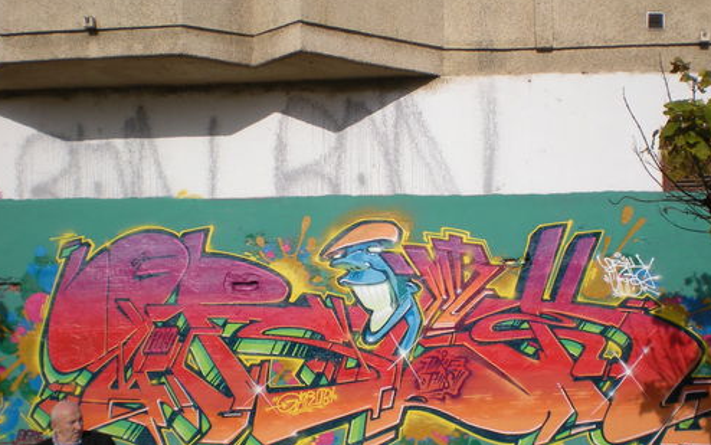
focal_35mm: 53
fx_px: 1027
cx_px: 379
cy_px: 308
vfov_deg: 24.3
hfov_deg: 38.2
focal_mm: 6.3
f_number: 4.6
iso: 64
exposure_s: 1/1000
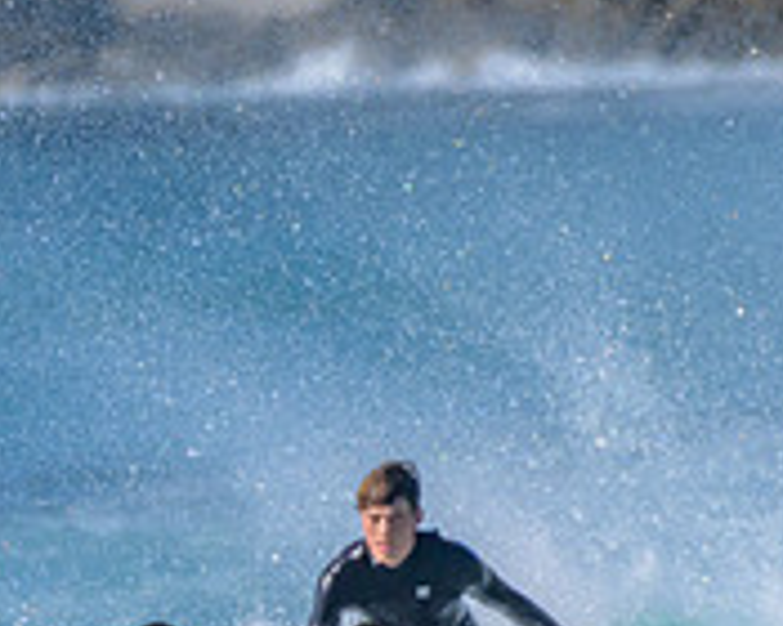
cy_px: 655
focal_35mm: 2950
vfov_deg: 0.5
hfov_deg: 0.7
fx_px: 68363
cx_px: 318
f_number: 11
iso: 1000
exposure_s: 1/2000
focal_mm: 950
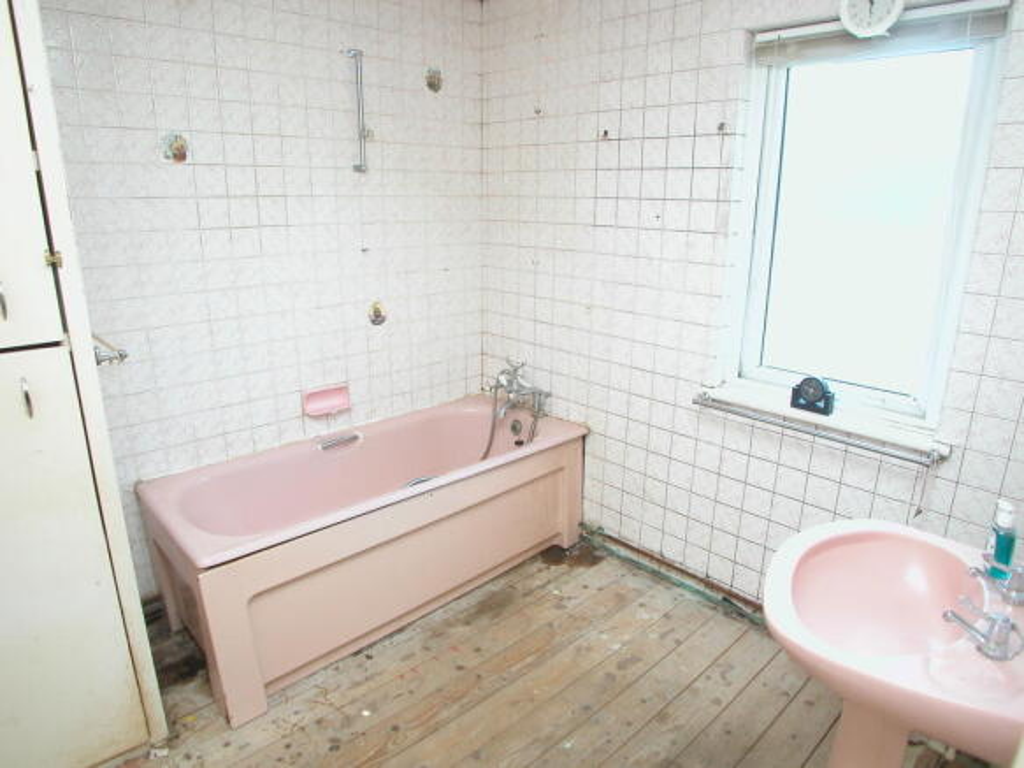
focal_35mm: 30
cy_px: 384
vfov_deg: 46.8
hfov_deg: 60.0
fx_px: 887
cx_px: 512
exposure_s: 1/30
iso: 100
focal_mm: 7.7
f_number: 2.8
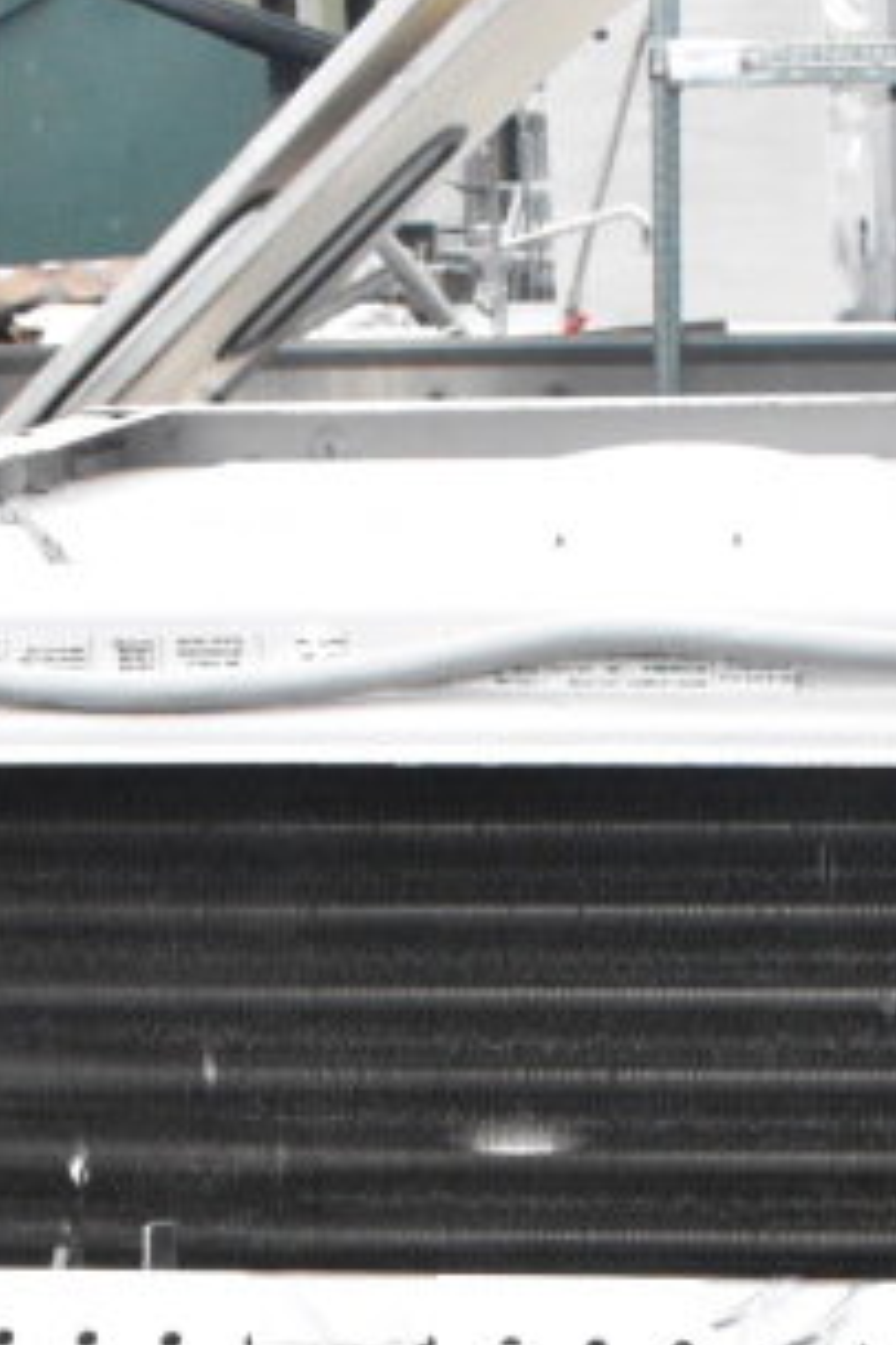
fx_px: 4036
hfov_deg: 12.7
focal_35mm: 108
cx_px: 583
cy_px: 1938
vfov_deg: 17.3
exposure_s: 1/800
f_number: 14
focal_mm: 24
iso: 6400
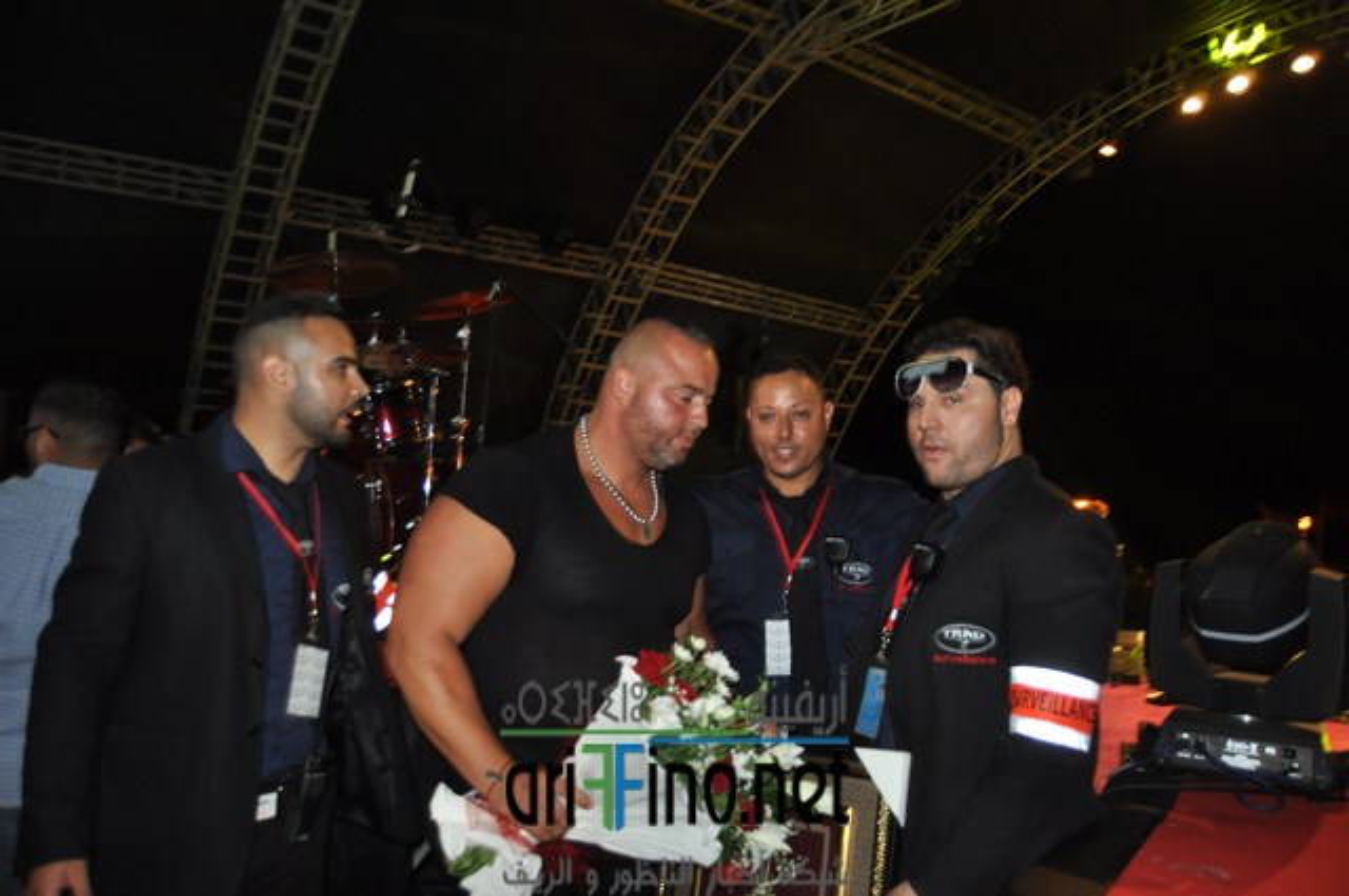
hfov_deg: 67.4
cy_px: 448
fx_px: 1010
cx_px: 674
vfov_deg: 47.8
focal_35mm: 27
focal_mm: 18
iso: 800
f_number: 3.5
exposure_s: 1/60
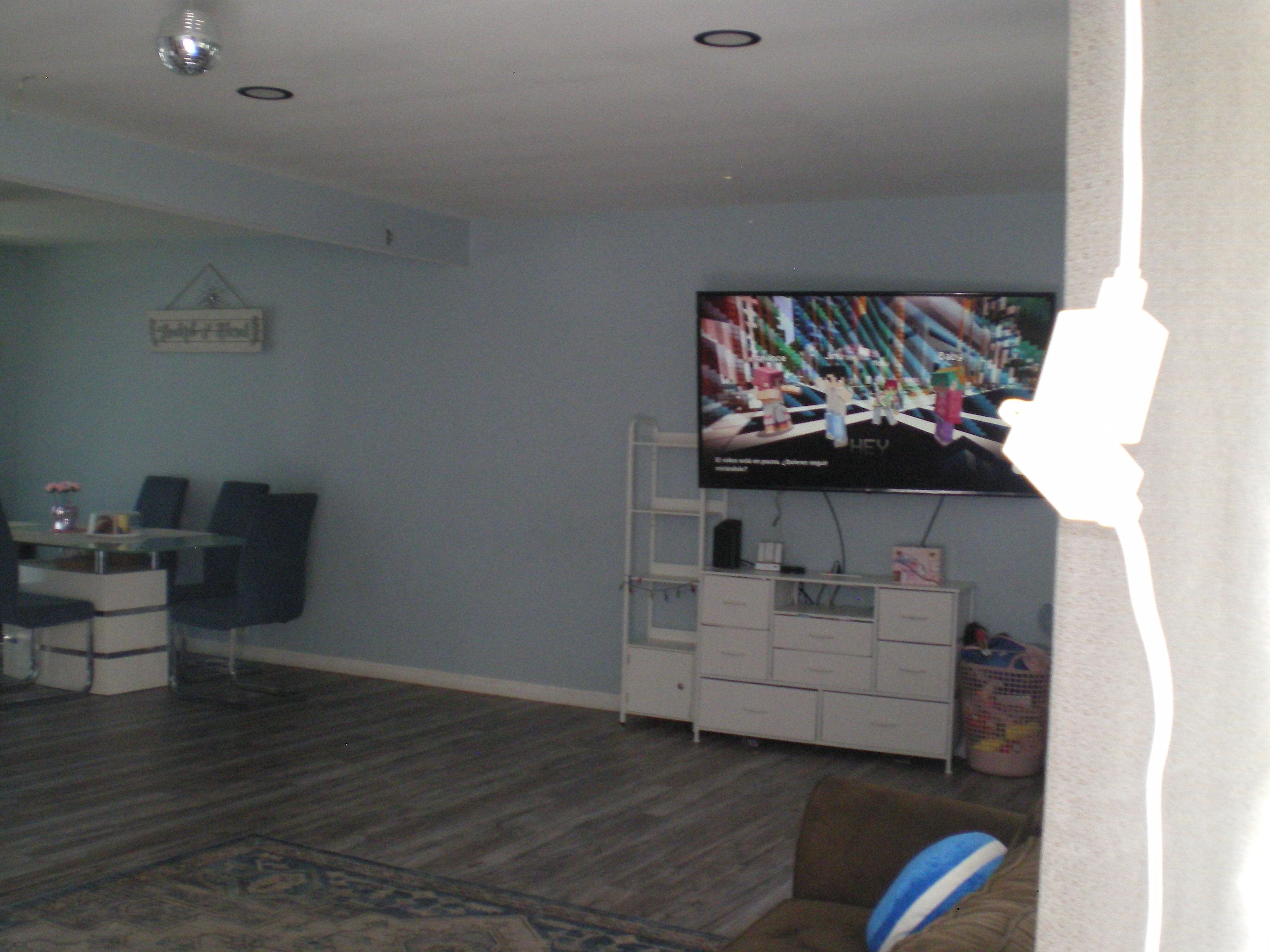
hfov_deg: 49.0
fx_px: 1394
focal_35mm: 38
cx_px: 635
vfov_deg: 37.7
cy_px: 476
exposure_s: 1/30
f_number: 3.1
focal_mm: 6.3
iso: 400
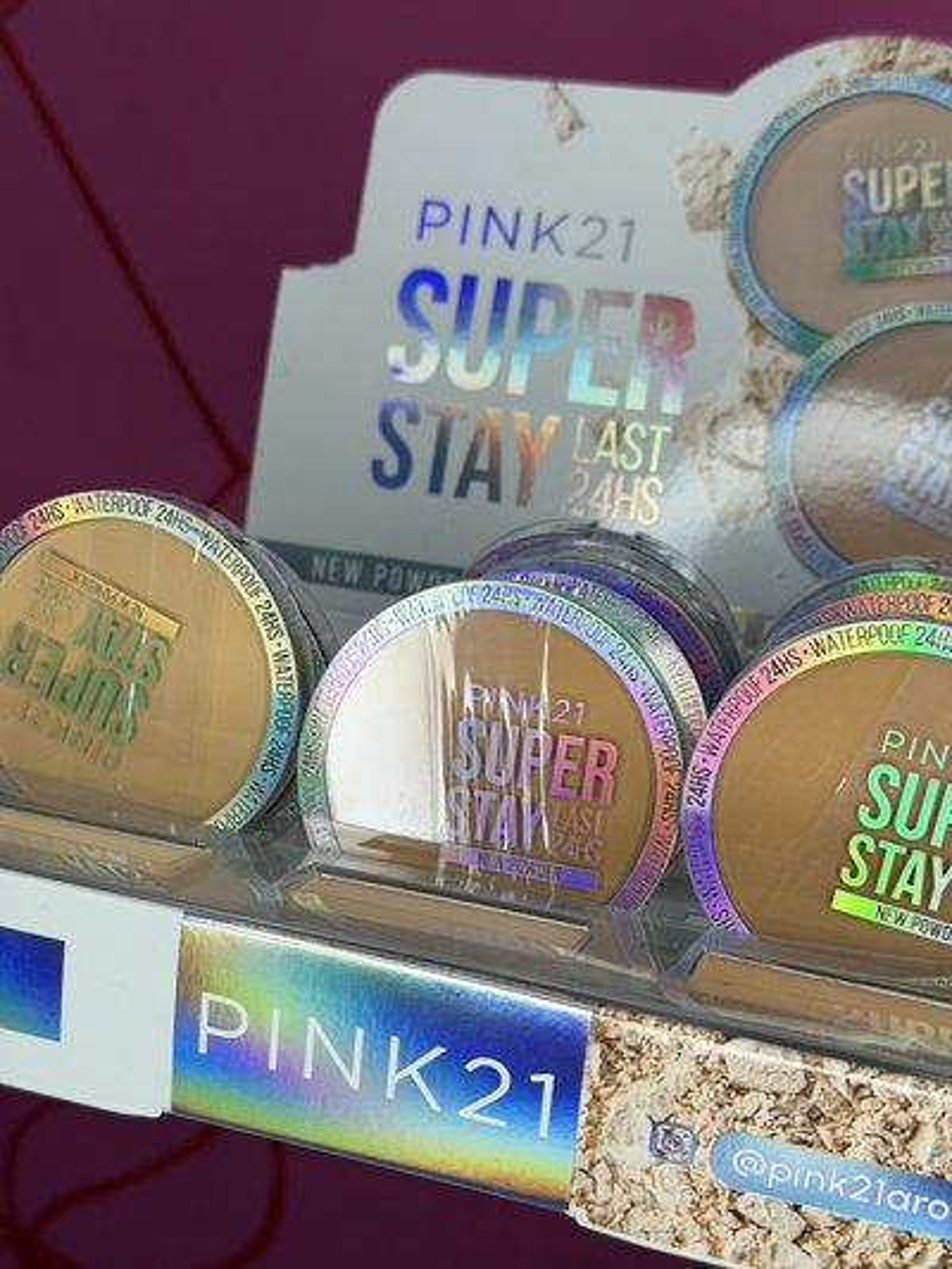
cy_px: 634
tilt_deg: -11.0
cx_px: 476
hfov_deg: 30.3
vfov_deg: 39.6
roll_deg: -3.9
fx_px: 1759
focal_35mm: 48
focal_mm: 6.76
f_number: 1.78
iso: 50
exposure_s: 1/121
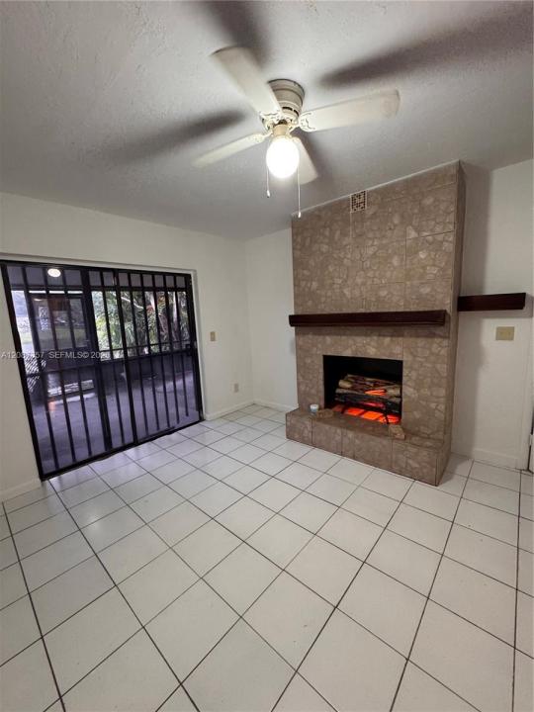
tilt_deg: -9.8
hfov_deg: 85.7
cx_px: 267
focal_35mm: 14
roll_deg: +3.1
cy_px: 356
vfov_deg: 102.1
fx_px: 288
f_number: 2.2
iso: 400
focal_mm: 2.22
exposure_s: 1/60
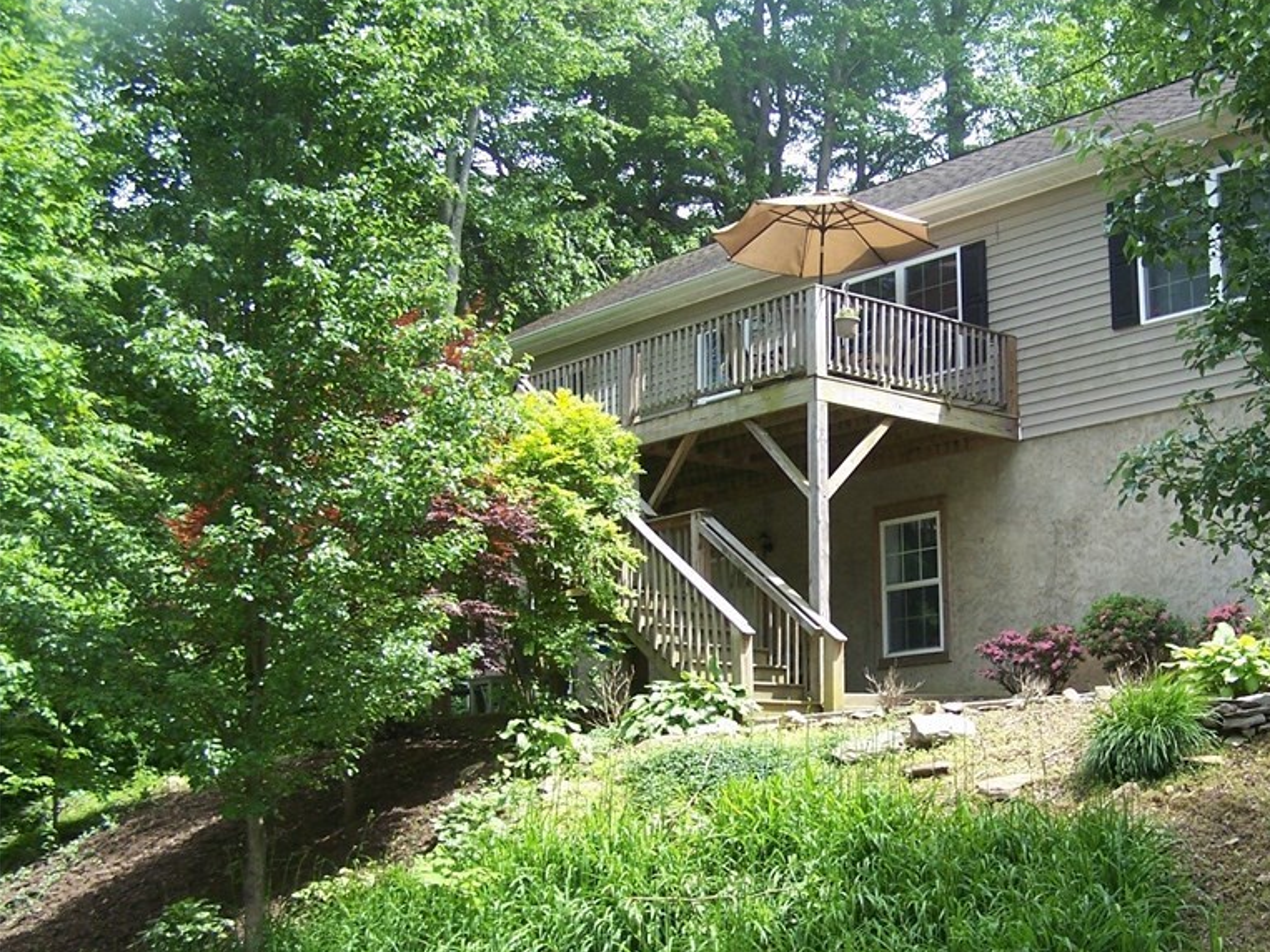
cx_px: 851
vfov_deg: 28.5
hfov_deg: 37.1
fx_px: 1871
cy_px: 589
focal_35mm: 51
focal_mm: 6.3
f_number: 2.8
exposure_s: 1/250
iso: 80
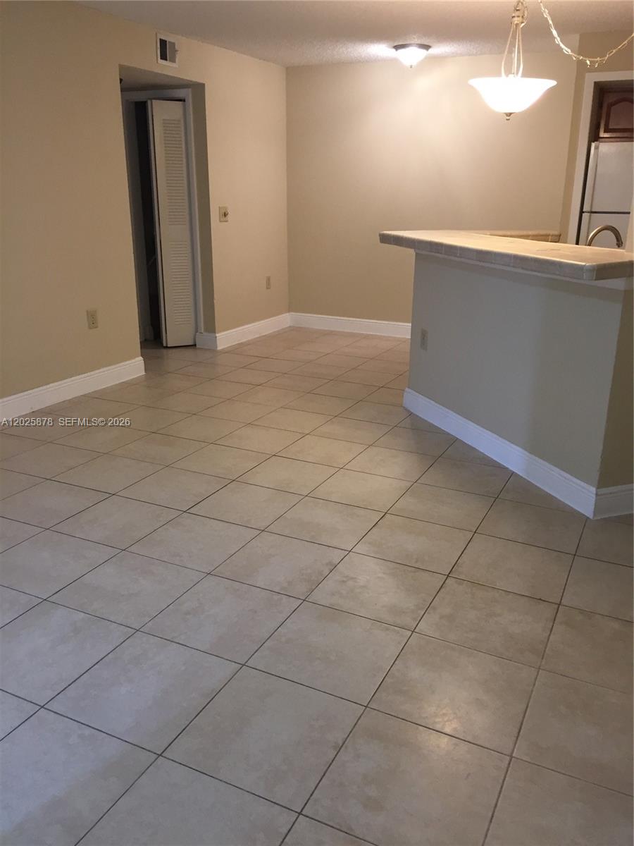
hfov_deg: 48.2
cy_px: 423
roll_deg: -0.4
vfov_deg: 61.7
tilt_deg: -17.9
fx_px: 708
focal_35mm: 29
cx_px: 317
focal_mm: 4.15
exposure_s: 1/30
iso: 100
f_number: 2.2
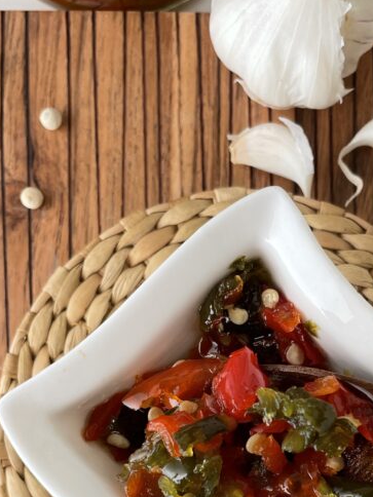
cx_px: 284
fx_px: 790
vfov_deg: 33.5
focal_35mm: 55
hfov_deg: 26.2
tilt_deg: -89.0
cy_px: 424
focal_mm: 4.2
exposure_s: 1/121
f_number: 1.6
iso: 80
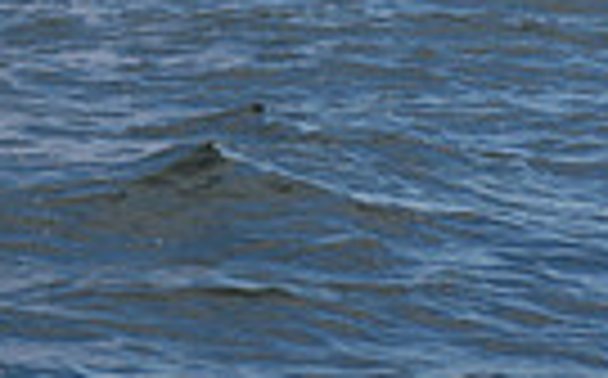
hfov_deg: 5.6
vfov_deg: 3.4
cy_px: -914
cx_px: -83
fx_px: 6239
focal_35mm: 377
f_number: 10
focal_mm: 86
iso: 320
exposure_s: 1/1000
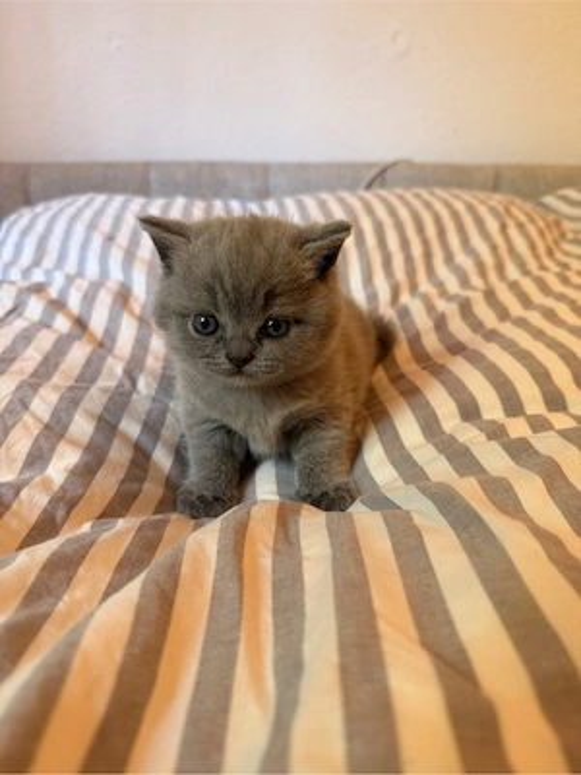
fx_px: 537
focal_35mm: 24
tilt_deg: -16.7
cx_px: 290
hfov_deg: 56.8
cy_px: 388
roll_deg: -0.8
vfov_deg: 71.6
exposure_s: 1/97
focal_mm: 6.76
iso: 200
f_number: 1.78
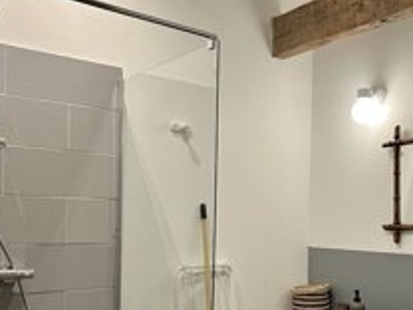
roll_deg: -0.6
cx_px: 250
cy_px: 225
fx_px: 537
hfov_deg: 41.9
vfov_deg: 31.7
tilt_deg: -0.9
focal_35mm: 45
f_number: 1.5
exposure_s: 1/50
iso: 160
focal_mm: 5.7
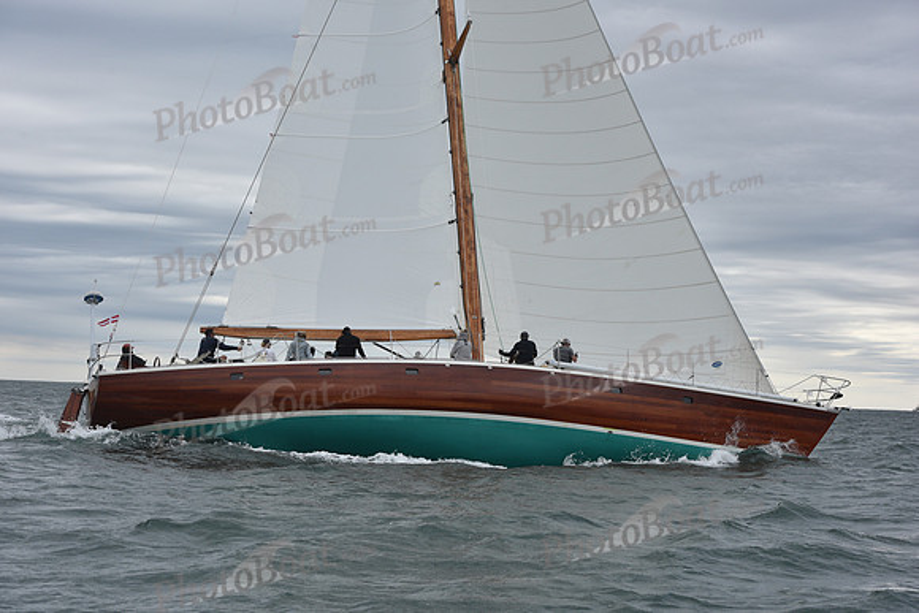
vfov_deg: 19.5
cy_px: 306
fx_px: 1787
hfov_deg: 28.8
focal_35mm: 70
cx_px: 460
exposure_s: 1/1000
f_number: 8
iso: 320
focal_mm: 70
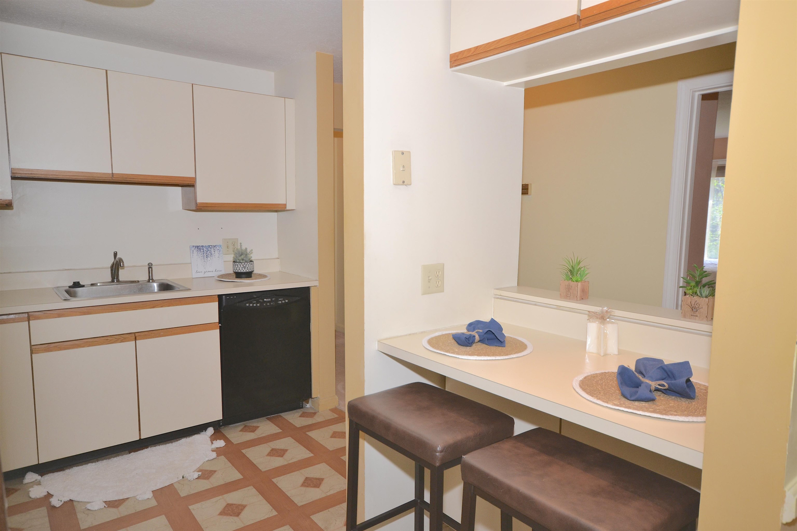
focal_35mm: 24
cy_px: 266
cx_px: 398
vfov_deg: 53.1
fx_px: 531
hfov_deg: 73.7
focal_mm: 16
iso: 400
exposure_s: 1/60
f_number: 5.6
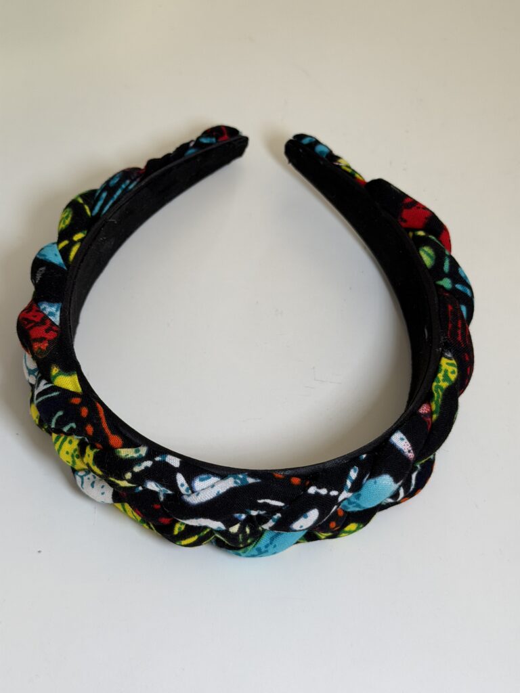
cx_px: 260
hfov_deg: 30.3
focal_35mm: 48
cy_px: 346
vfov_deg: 39.7
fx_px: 961
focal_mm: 6.76
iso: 50
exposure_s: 1/200
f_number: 1.78
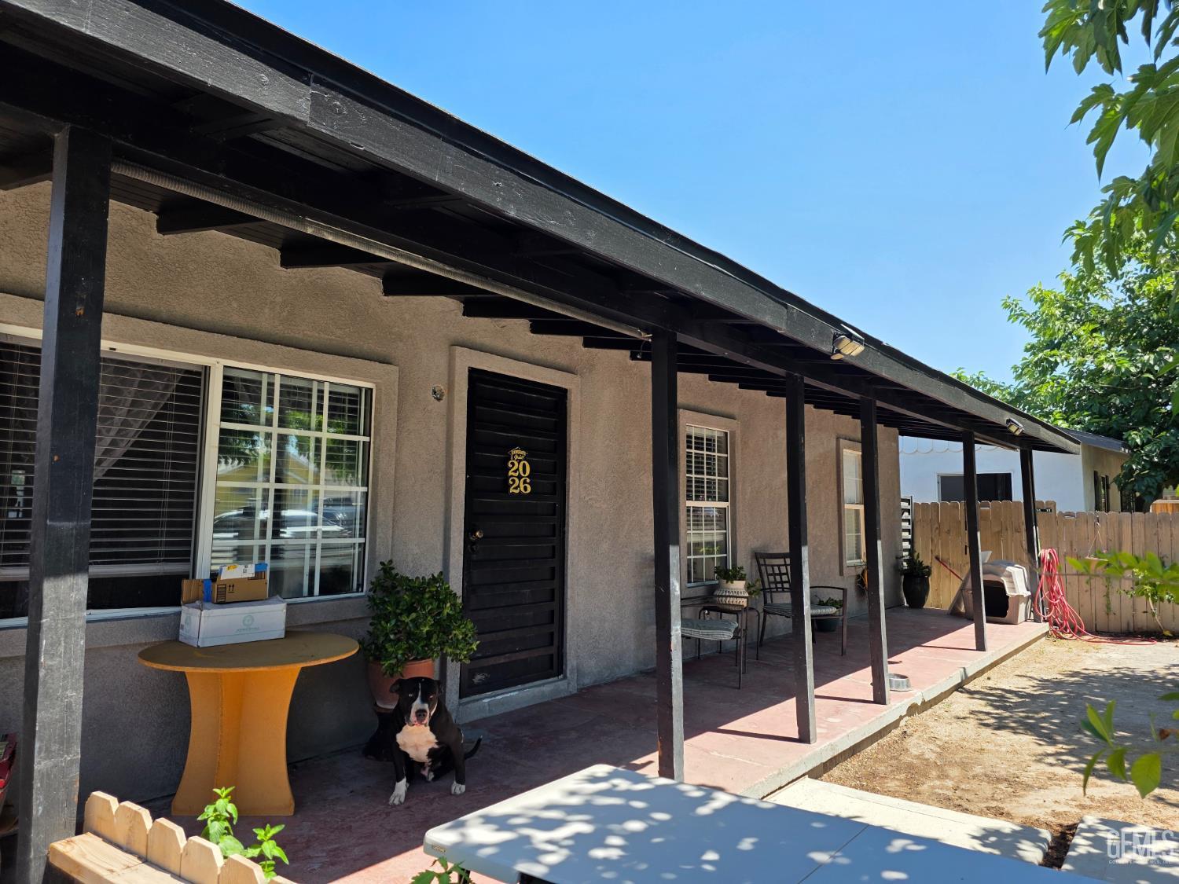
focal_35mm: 23
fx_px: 783
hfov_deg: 73.9
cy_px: 442
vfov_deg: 58.9
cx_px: 590
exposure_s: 1/2650
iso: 80
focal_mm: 6.3
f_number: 1.7
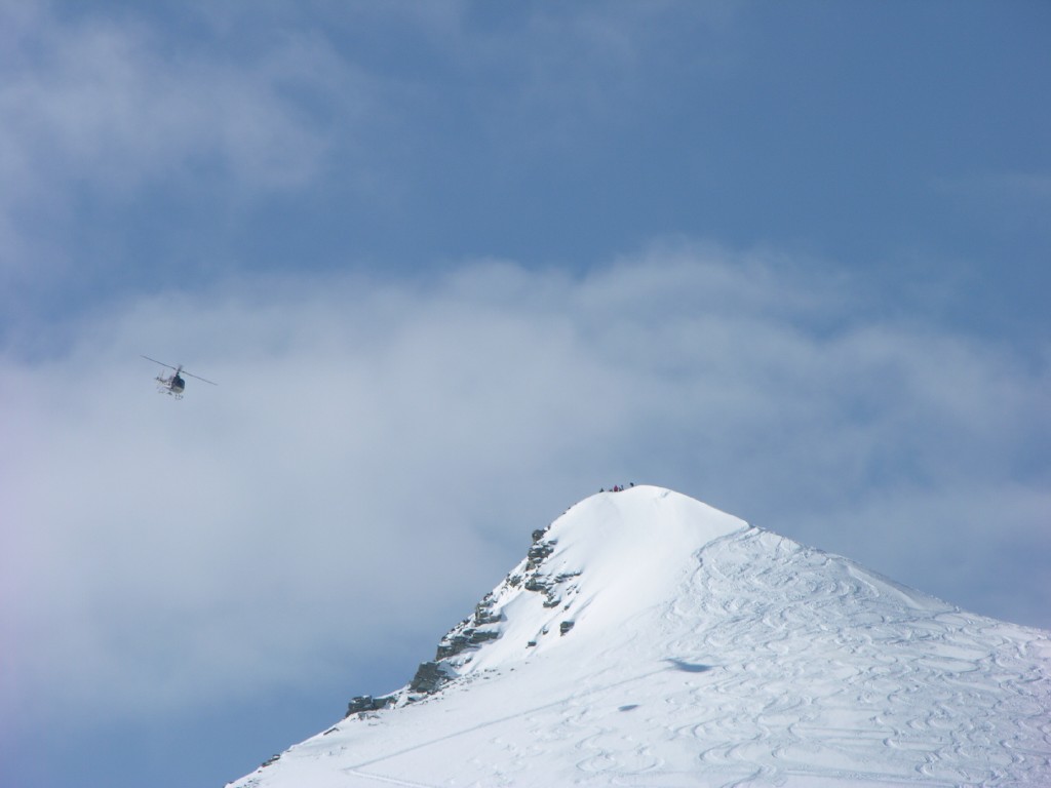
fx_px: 8501
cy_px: 394
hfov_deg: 7.1
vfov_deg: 5.3
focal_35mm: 280
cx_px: 526
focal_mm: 71.2
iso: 50
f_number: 7.4
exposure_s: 1/377
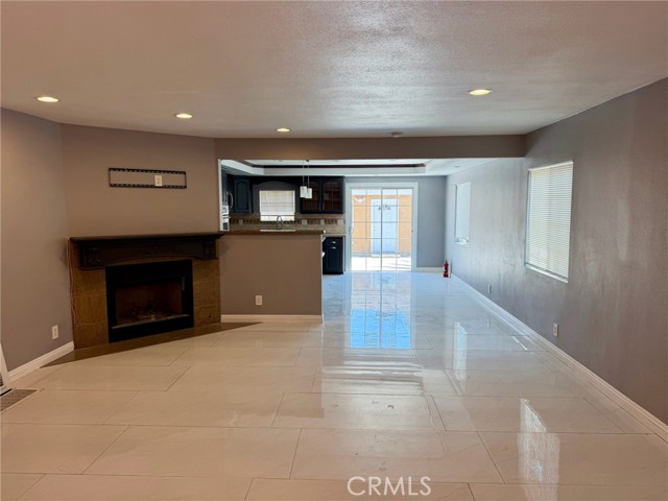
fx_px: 463
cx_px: 334
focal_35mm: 24
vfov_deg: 56.8
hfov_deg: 71.6
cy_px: 250
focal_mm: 6.76
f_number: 1.78
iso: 64
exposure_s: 1/258
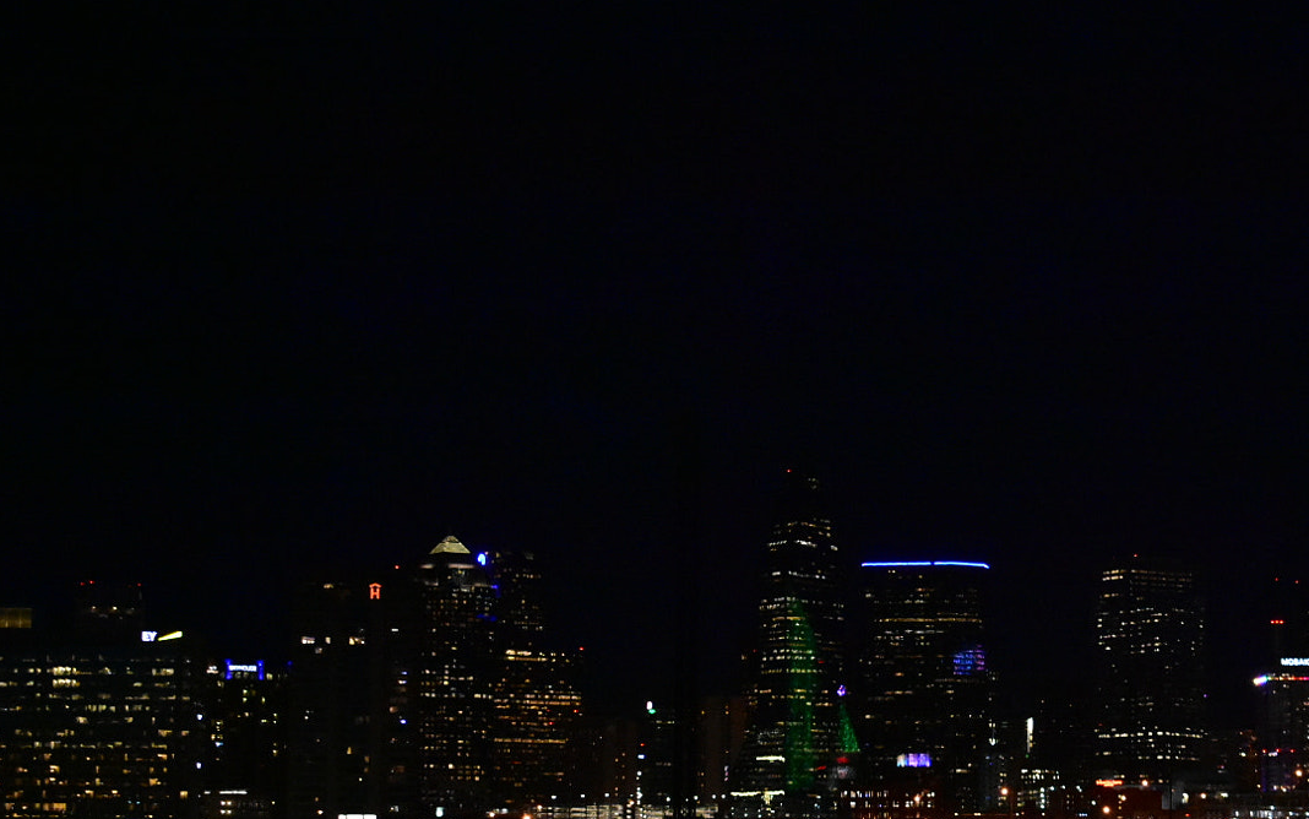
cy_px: 498
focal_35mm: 87
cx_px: 966
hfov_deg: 23.6
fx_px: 3104
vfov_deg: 15.0
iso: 8000
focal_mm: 38
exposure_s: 1/80
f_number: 4.8
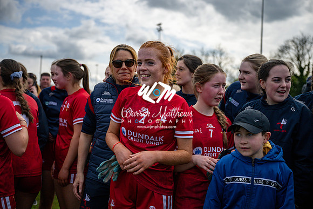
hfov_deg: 47.4
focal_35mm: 41
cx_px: 156
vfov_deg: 32.6
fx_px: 357
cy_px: 104
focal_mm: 41
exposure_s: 1/8000
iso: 125
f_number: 2.8
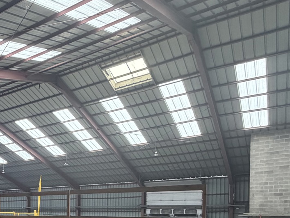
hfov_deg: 41.2
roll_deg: -0.6
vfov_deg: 34.4
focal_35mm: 38
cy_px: 217
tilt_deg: +0.7
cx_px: -14
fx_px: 319
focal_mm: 2.22
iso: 200
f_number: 2.2
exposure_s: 1/121
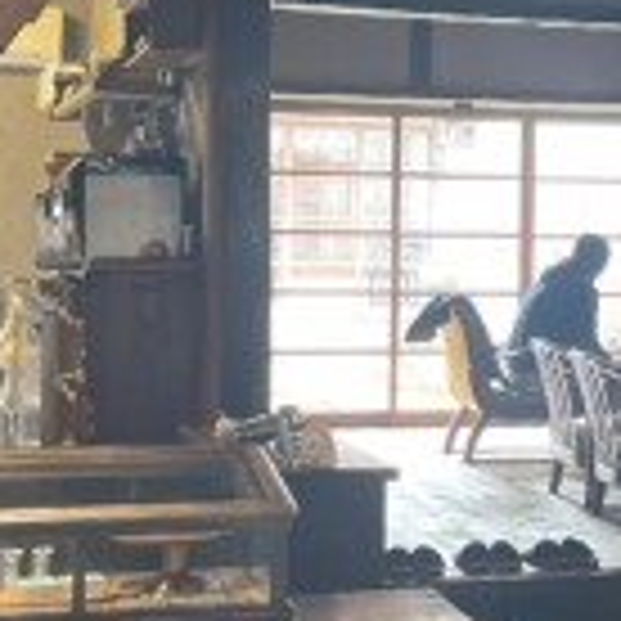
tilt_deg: -1.6
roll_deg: -0.3
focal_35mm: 100
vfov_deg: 17.4
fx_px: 2030
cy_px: 297
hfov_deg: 17.2
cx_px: 549
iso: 640
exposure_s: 1/40
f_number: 1.6
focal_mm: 4.2
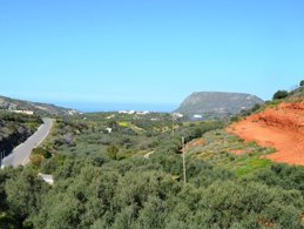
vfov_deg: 35.9
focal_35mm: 40
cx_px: 106
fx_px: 352
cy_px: 135
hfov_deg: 46.1
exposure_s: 1/250
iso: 100
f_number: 8
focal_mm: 18
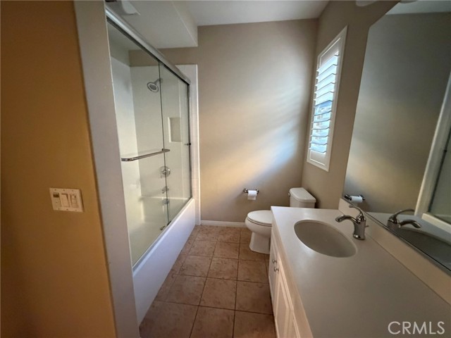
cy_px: 169
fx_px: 182
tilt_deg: -11.9
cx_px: 226
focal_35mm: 14
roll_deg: +0.6
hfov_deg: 102.1
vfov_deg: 85.7
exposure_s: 1/60
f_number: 2.2
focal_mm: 2.22
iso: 1250
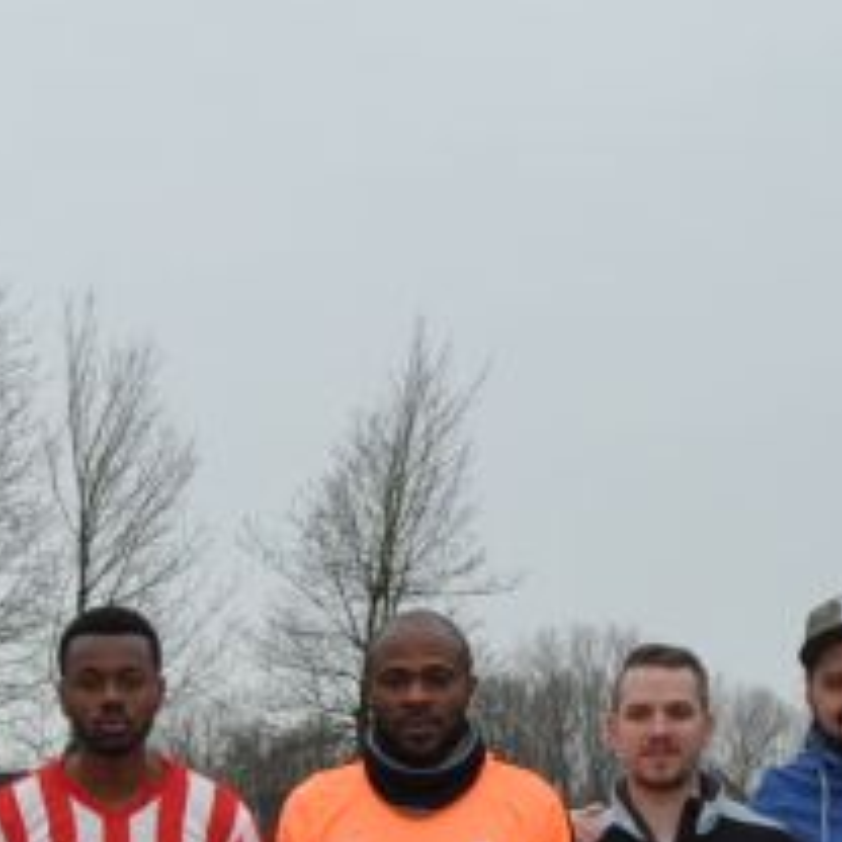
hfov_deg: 12.2
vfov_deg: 12.4
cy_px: 980
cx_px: -324
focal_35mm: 138
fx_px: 3798
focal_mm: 22
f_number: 6.3
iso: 200
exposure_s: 1/200
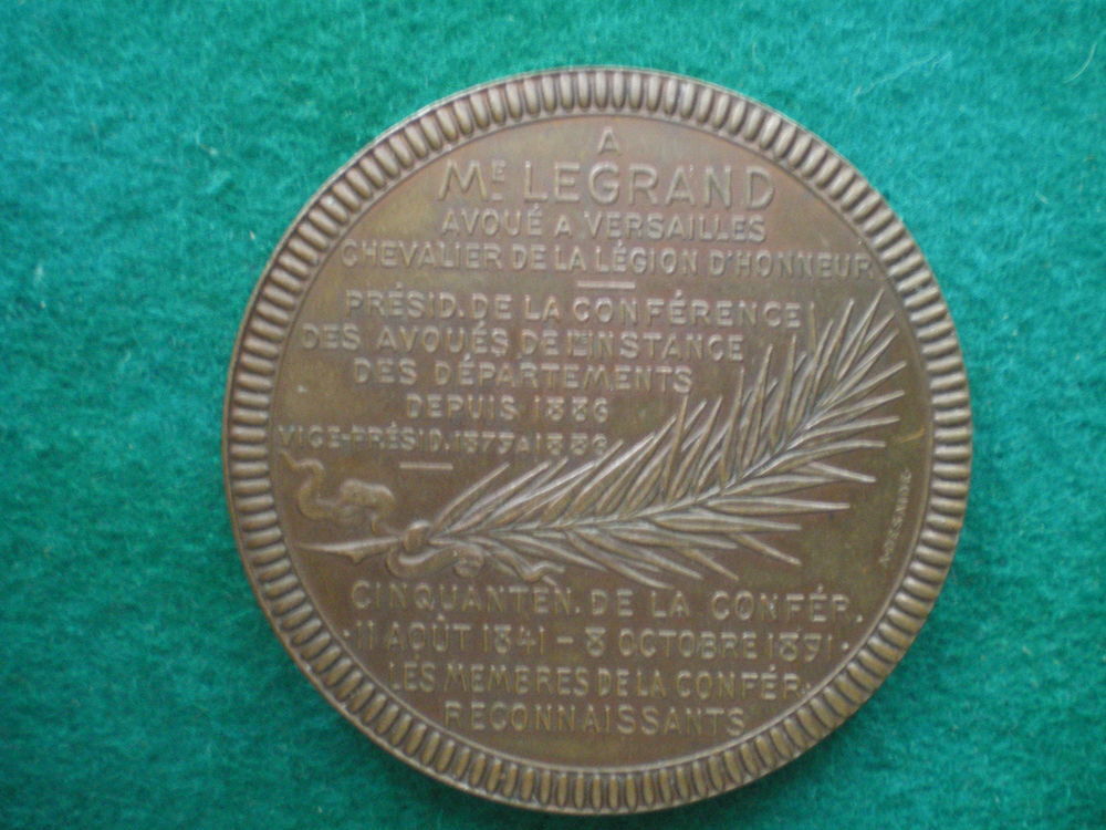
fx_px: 1214
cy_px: 415
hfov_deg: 49.0
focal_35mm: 38
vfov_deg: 37.7
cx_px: 553
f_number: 3.1
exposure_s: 1/4
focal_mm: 6.3
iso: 400
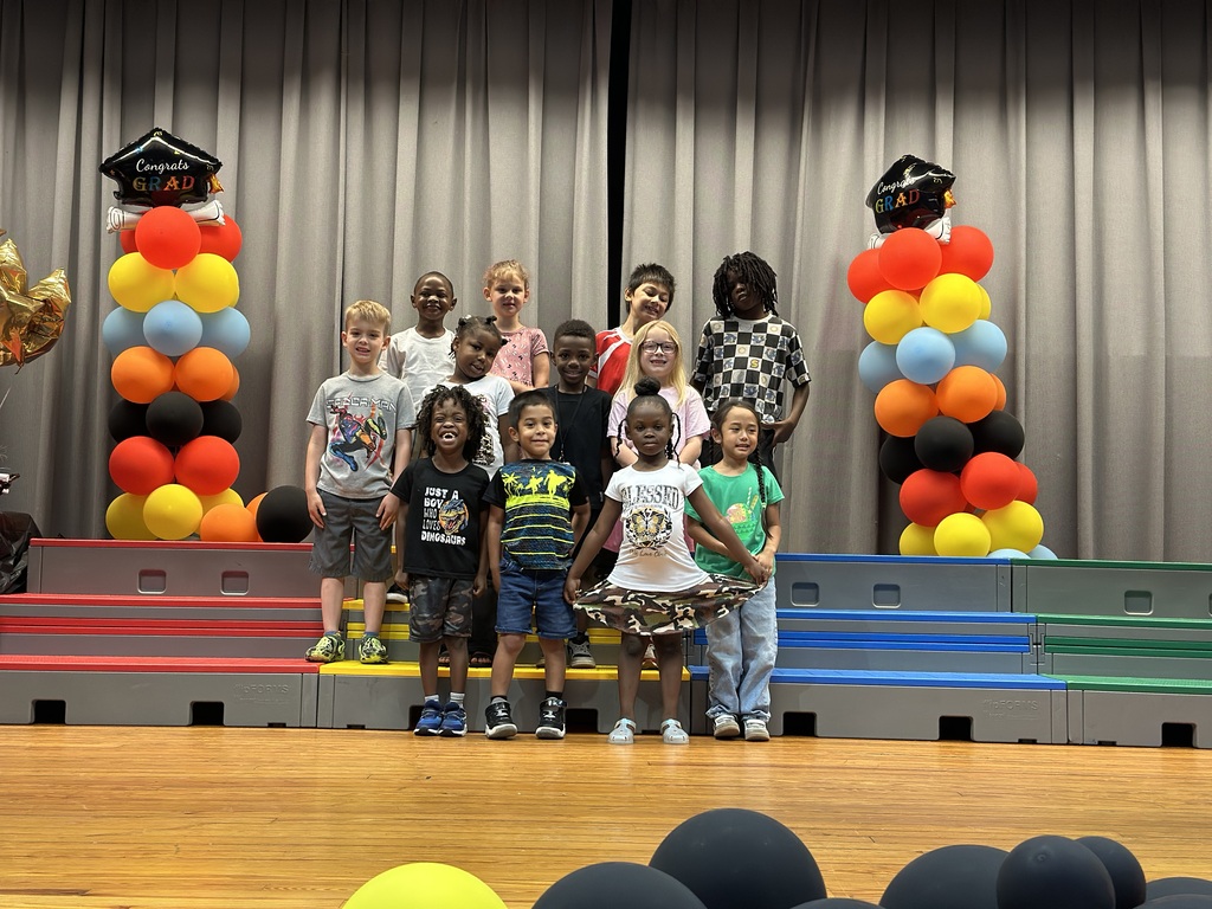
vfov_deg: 30.3
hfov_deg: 39.7
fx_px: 1681
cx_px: 606
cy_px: 454
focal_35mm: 48
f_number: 1.78
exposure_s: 1/60
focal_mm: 6.86
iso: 250
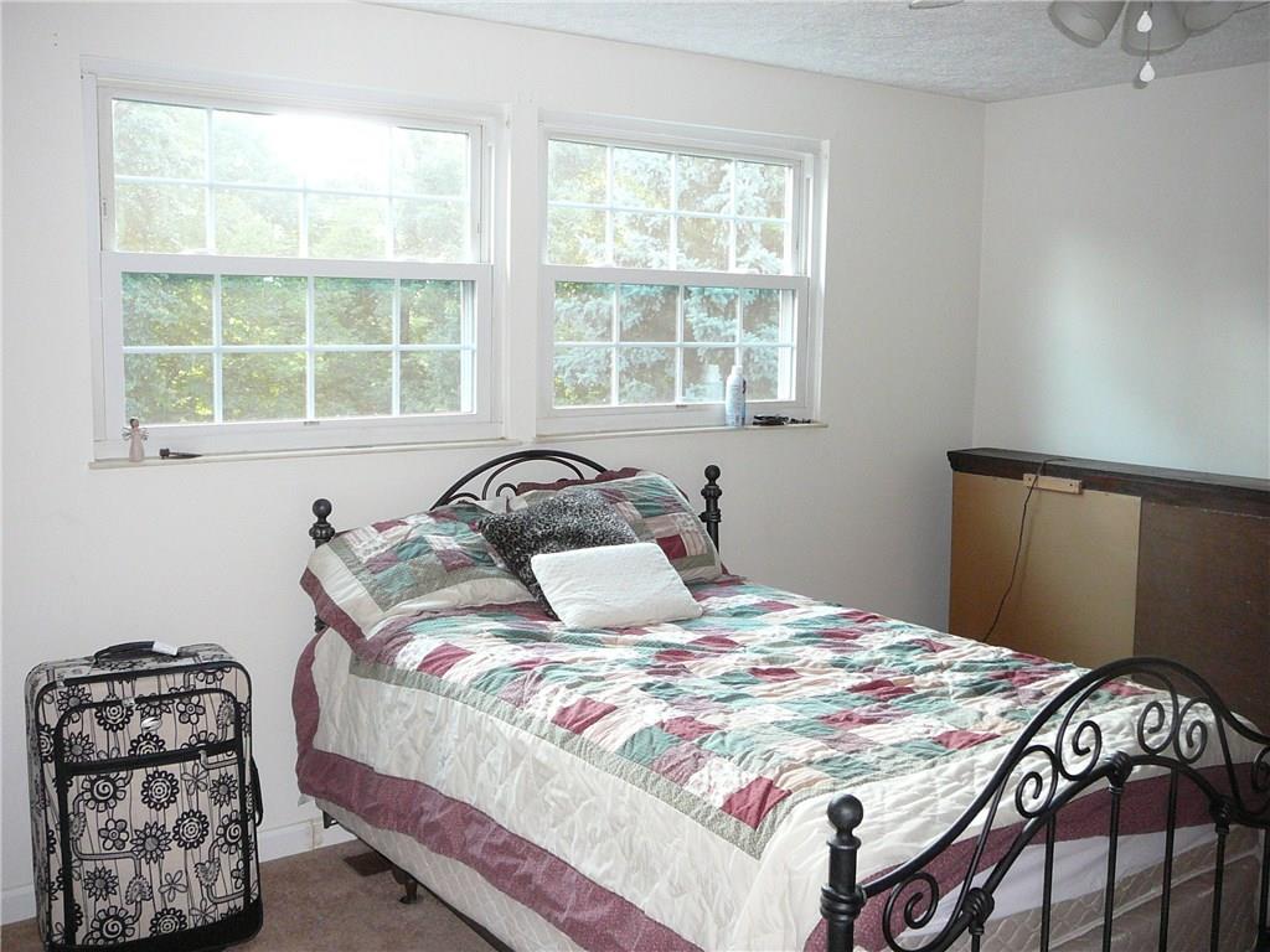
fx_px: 1284
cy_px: 476
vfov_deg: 40.7
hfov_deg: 52.6
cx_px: 635
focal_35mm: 35
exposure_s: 1/30
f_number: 2.8
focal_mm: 5.2
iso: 250
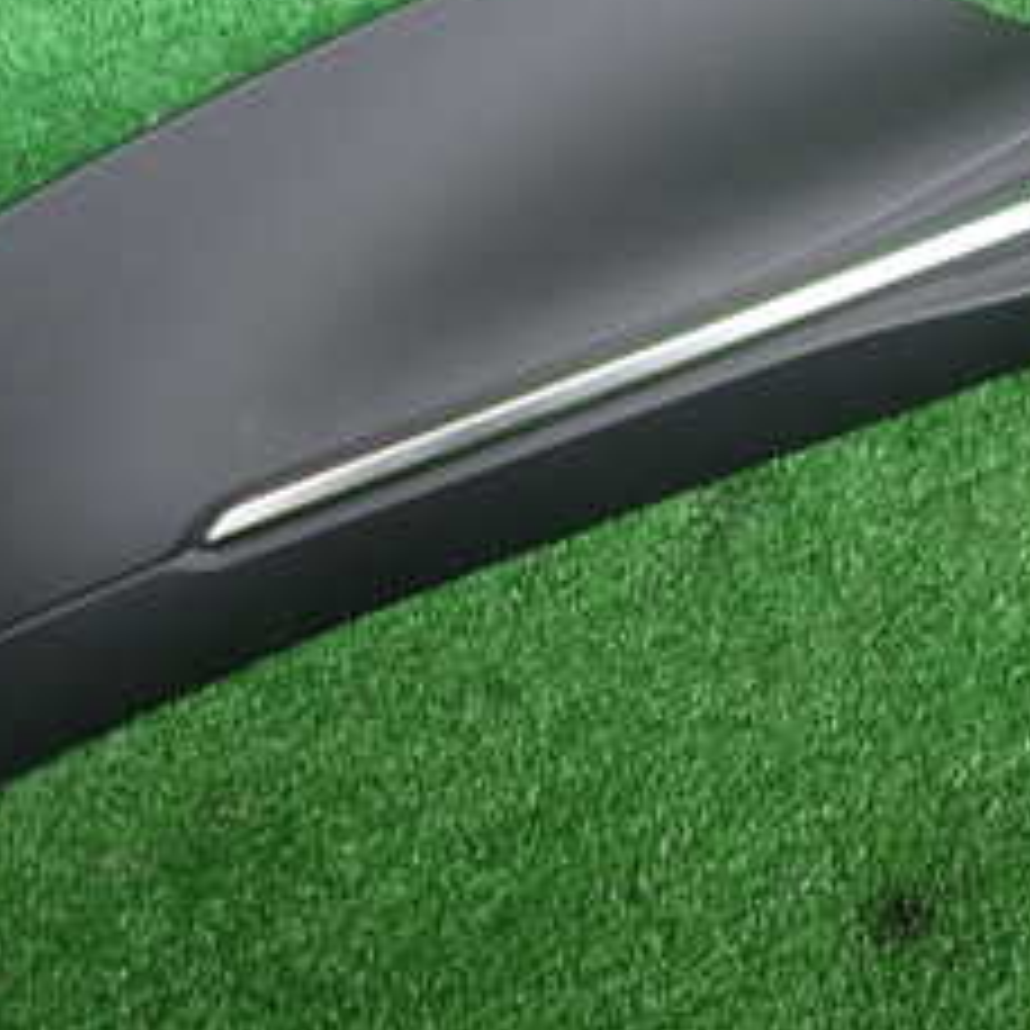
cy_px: 256
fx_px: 1953
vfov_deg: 29.1
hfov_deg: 28.4
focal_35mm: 58
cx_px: 931
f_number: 2
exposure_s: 1/60
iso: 100
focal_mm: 4.5
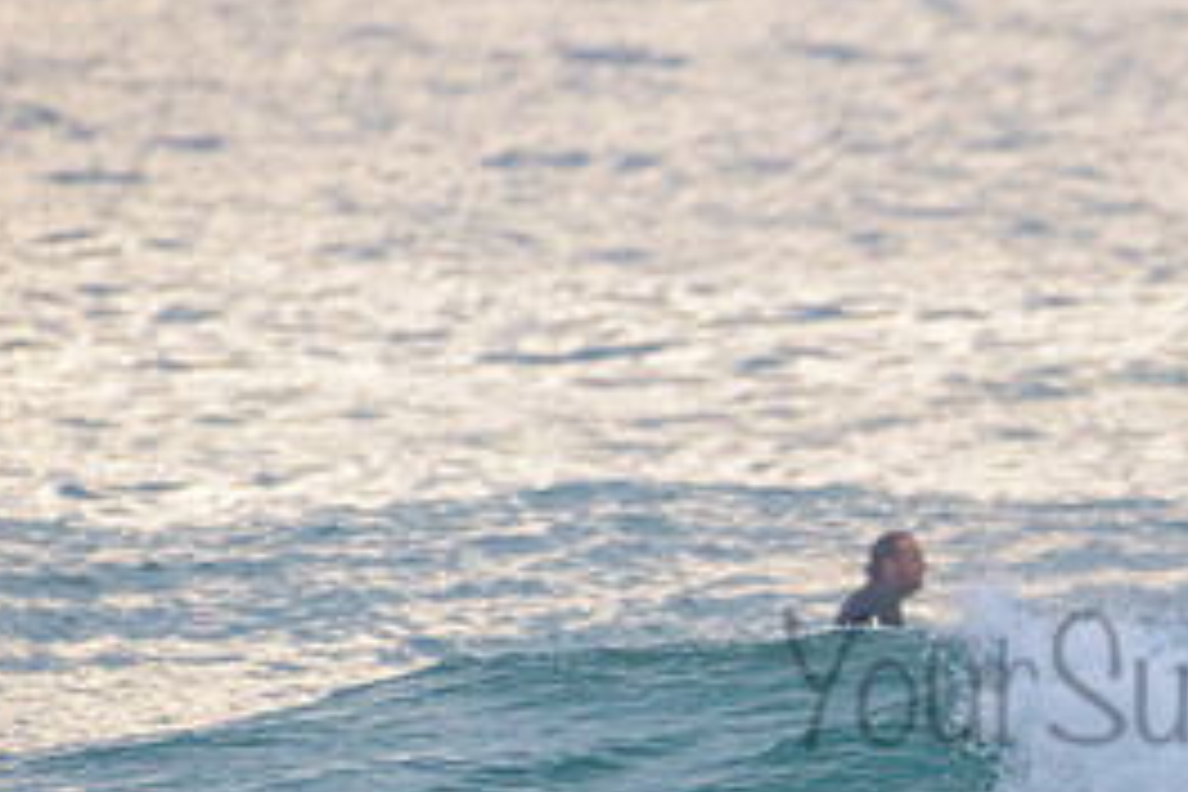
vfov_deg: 1.0
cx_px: 1482
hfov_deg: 1.5
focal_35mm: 1346
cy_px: 729
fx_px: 44415
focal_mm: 500
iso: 800
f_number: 5.6
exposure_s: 1/2000
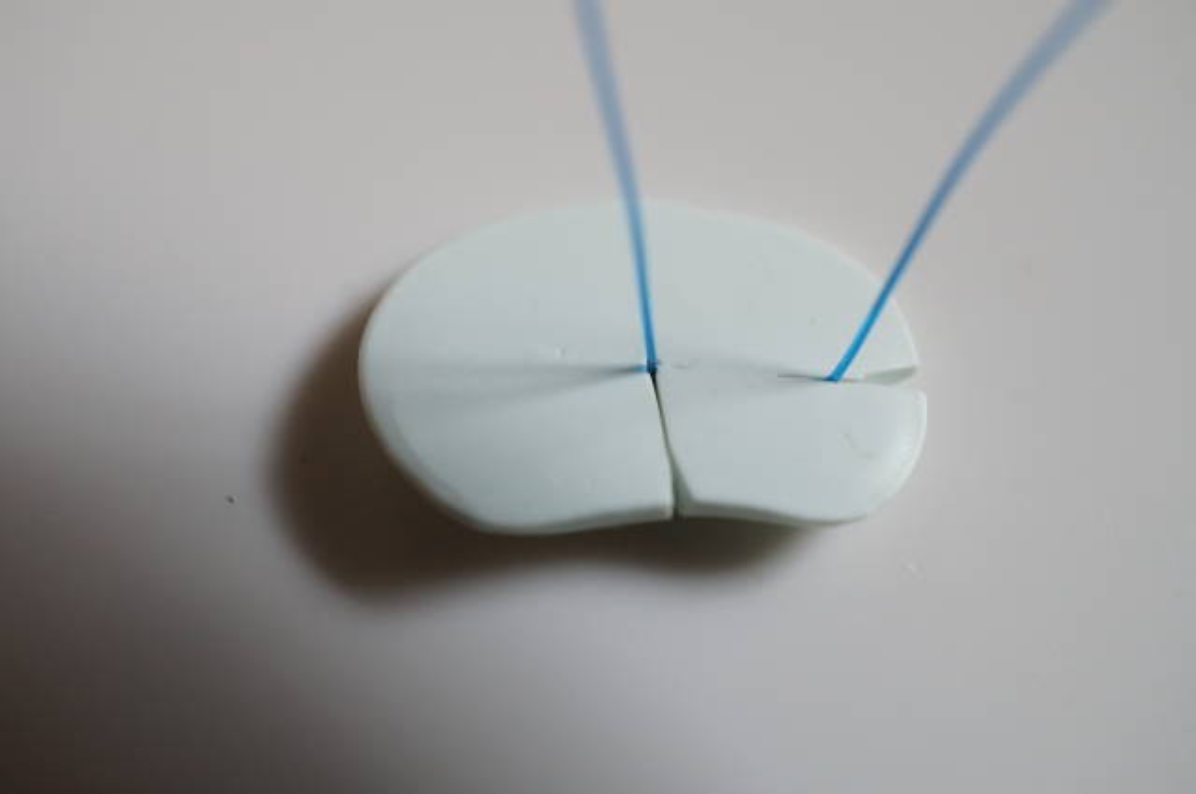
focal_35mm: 45
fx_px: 1493
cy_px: 397
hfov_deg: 43.7
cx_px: 598
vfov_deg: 29.8
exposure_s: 1/60
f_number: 7.1
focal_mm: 30
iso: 800
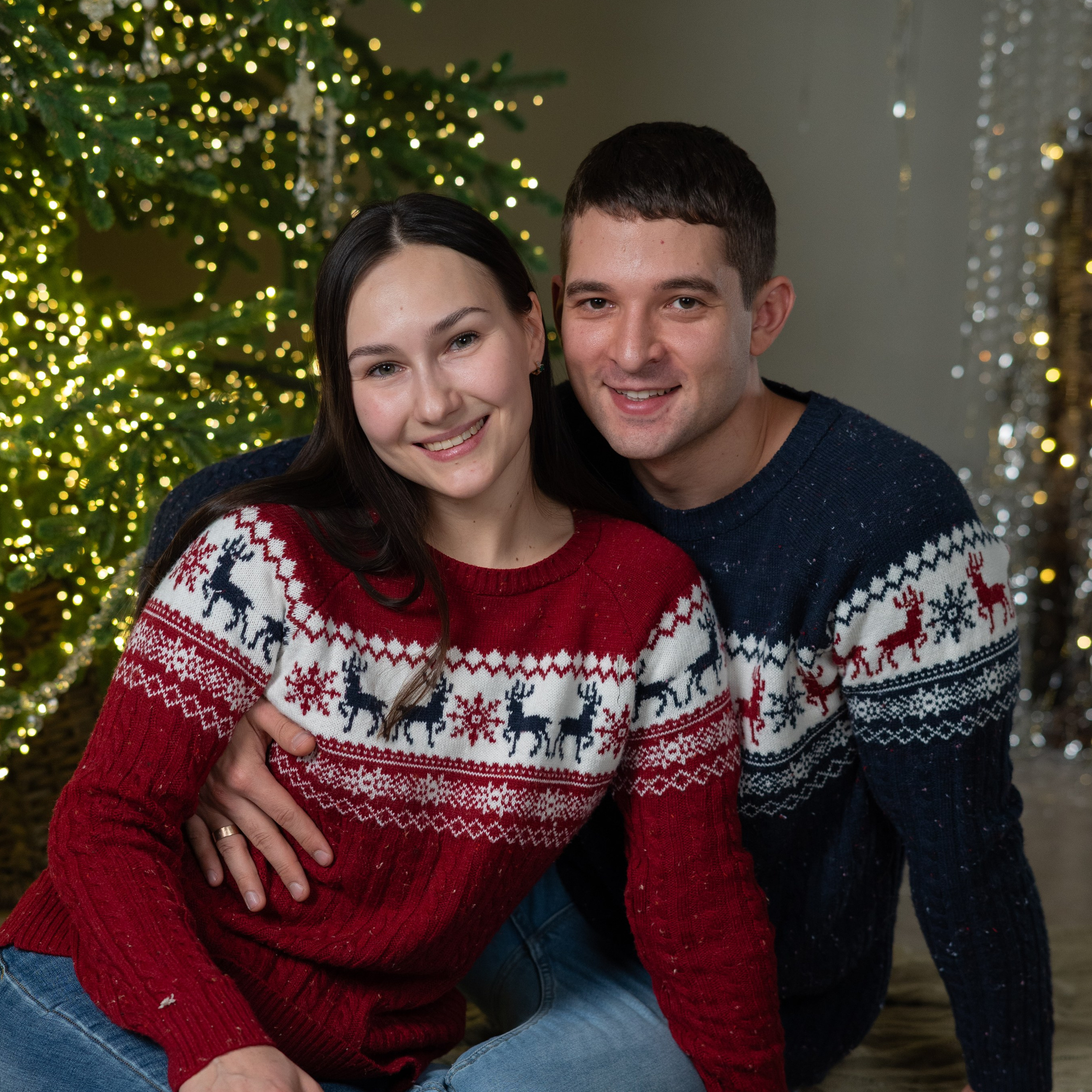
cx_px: 545
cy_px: 671
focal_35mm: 109
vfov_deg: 16.0
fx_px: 3890
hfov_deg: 16.0
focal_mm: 85
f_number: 2.8
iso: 800
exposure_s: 1/200
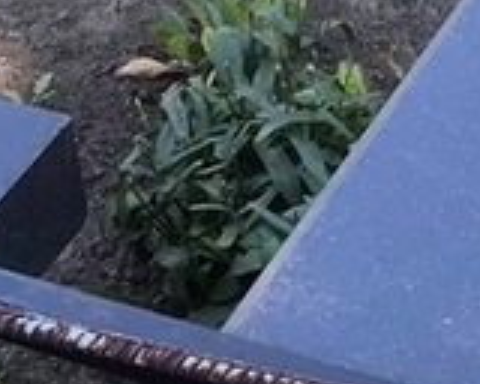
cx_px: 297
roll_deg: +4.5
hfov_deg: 11.0
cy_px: -555
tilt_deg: -17.5
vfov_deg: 8.1
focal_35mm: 175
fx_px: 2486
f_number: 1.8
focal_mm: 3.99
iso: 20
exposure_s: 1/173
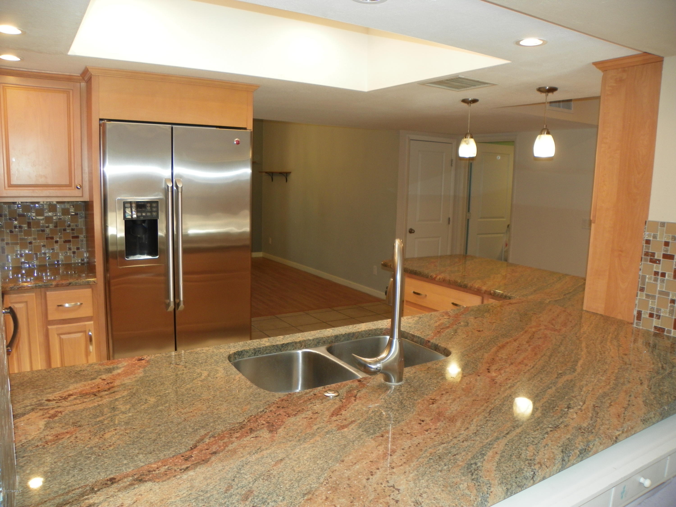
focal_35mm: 26
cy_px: 254
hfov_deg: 67.3
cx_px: 338
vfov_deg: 53.1
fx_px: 508
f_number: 2.8
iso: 64
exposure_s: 1/30
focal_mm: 4.6
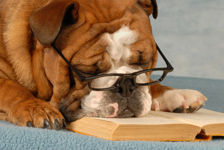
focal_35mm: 174
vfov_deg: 7.9
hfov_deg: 11.8
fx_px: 1084
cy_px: 75
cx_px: 112
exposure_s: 1/125
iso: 200
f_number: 22
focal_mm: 116
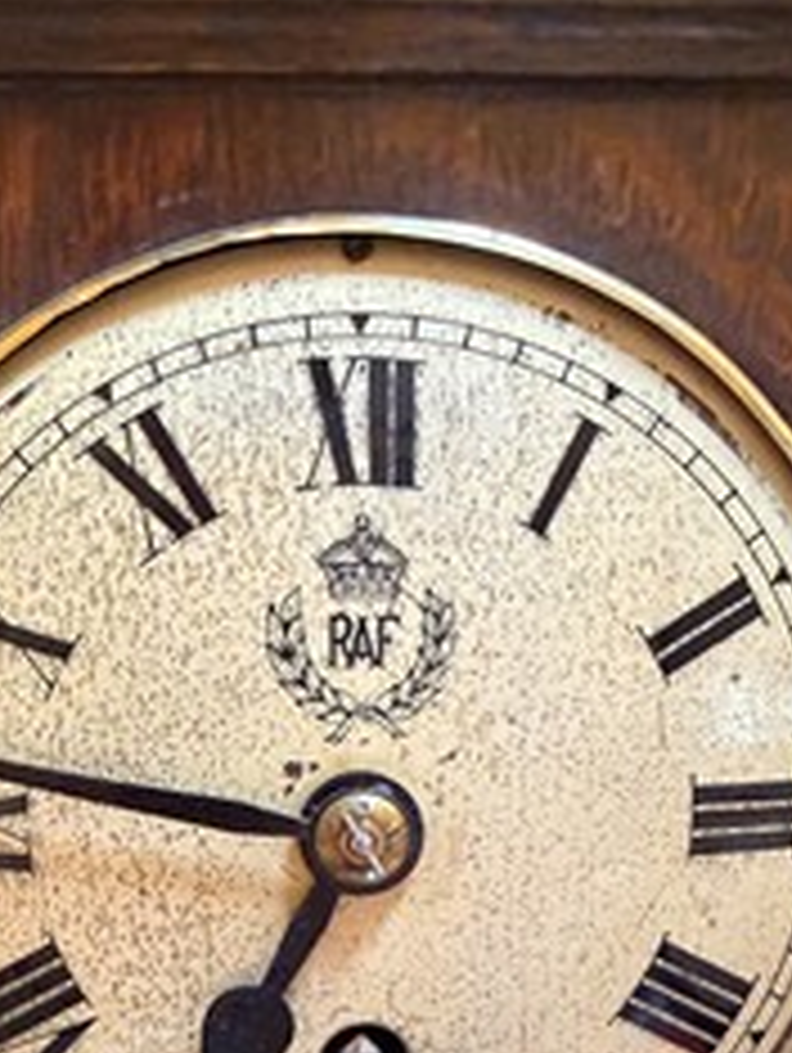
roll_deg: +0.1
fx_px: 1248
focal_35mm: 41
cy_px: 819
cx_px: 374
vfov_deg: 43.9
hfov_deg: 35.2
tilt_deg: -11.5
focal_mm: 2.22
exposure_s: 1/50
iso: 800
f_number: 2.2
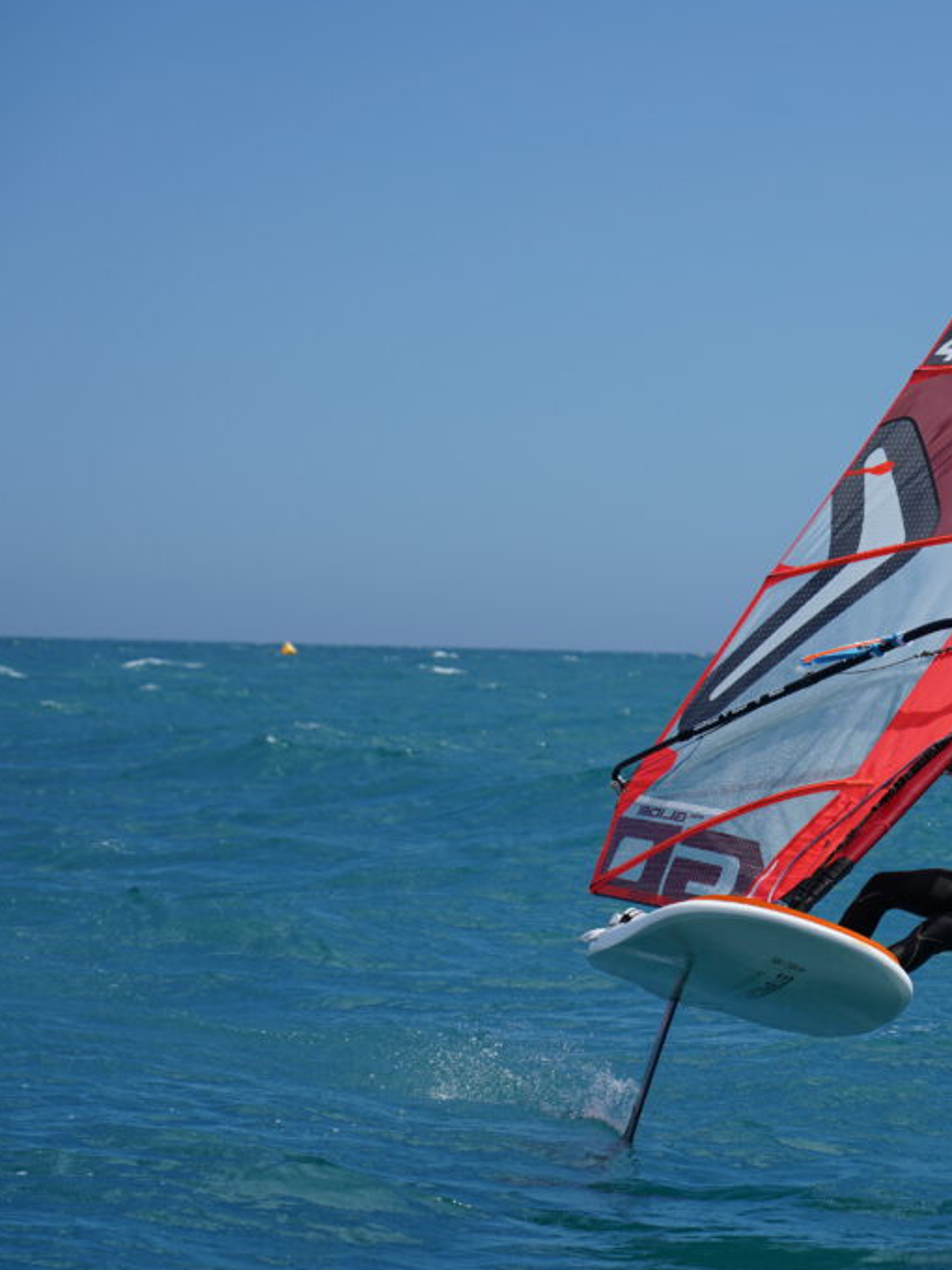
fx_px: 5574
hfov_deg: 9.7
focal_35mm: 152
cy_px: 636
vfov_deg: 13.0
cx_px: 898
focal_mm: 105
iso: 100
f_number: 5.6
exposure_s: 1/1000
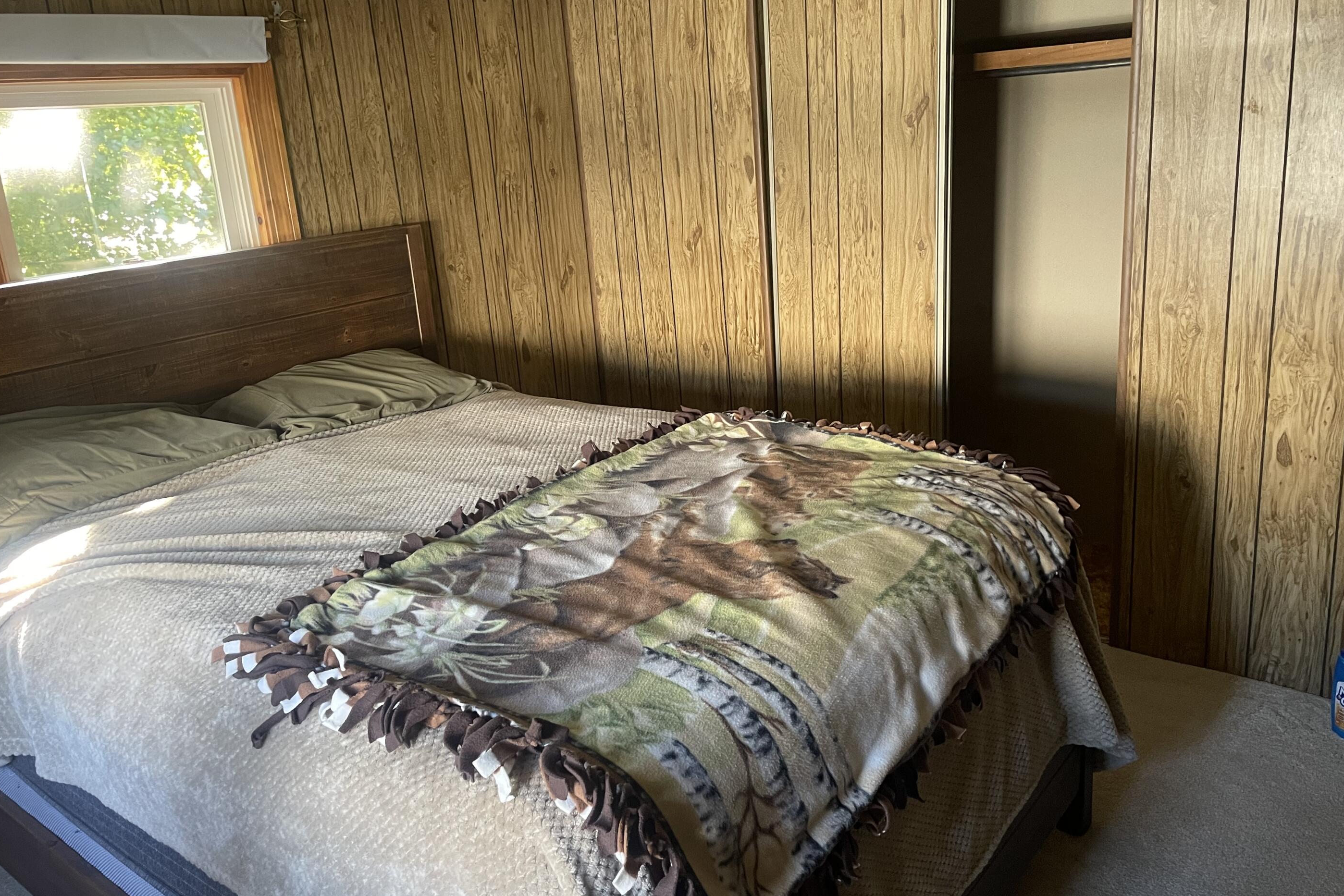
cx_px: 678
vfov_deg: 45.0
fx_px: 1083
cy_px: 439
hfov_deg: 63.7
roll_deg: +3.8
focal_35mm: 29
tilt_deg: -15.6
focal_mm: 4.2
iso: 250
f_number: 1.6
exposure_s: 1/60
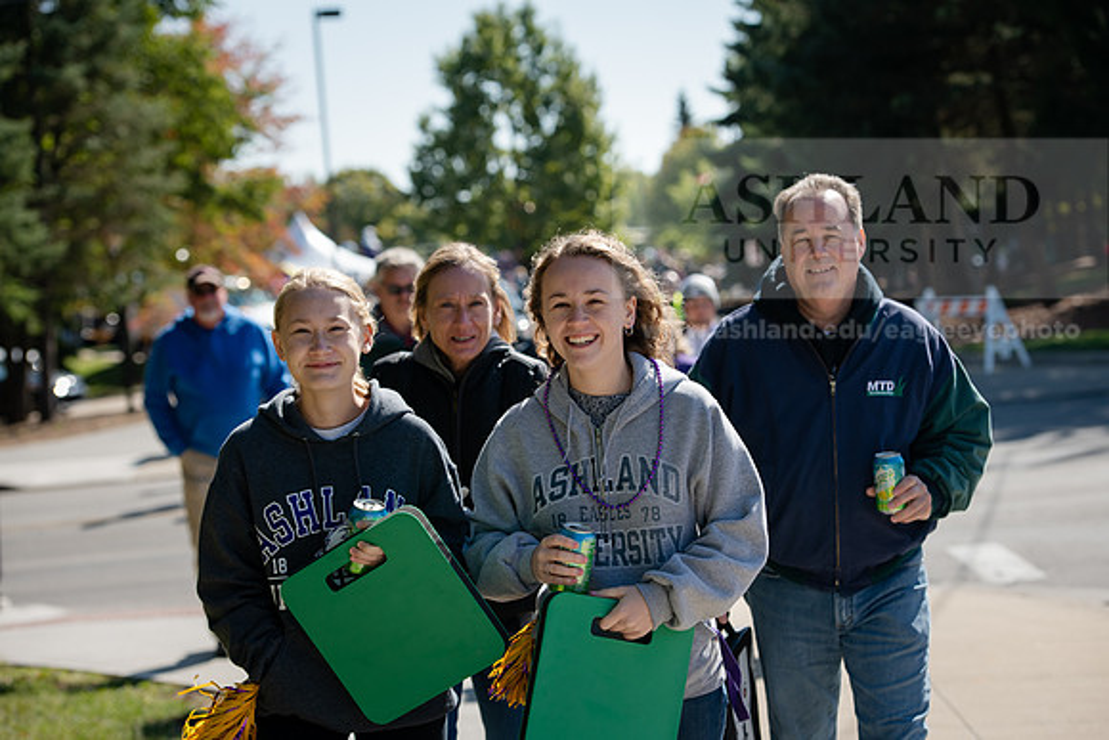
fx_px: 3020
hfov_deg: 20.8
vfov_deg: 14.0
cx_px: 554
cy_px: 370
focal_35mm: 98
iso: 125
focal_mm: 98
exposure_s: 1/640
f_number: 5
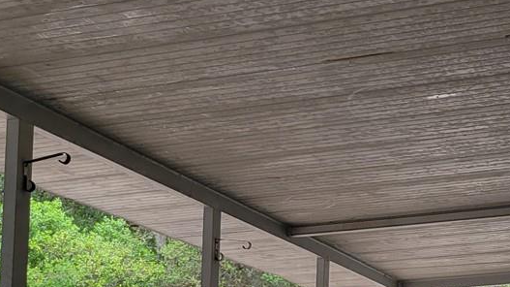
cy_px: 384
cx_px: 407
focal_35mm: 86
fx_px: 1163
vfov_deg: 13.5
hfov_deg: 24.4
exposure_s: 1/156
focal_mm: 5
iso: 40
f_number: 1.8
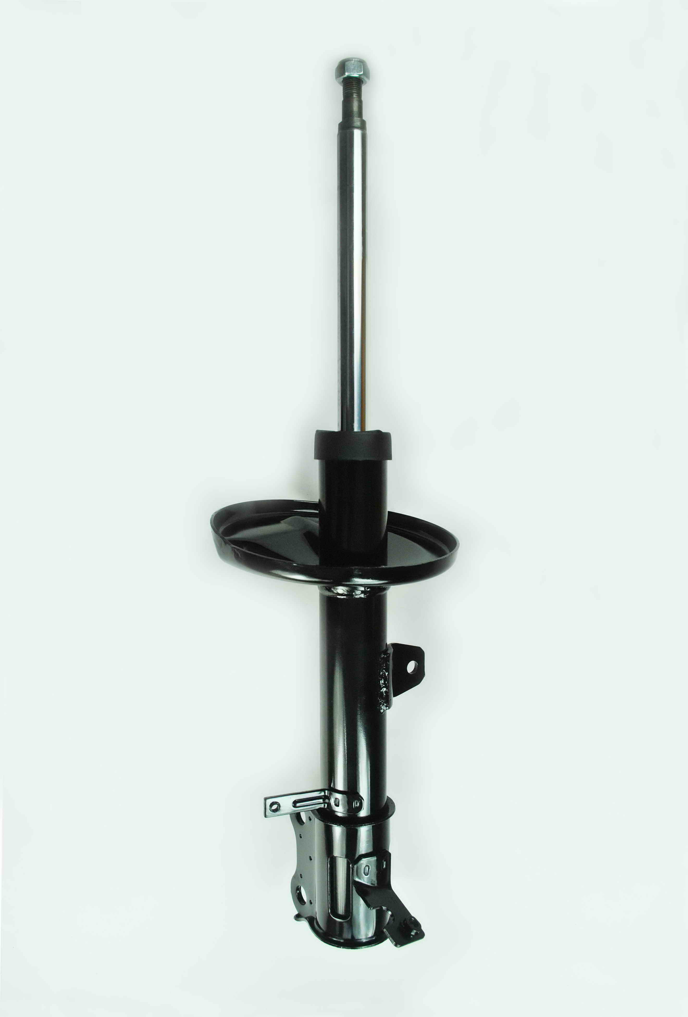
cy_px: 508
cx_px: 344
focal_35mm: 27
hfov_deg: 48.3
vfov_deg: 67.2
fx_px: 766
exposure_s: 1/160
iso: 200
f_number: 6.3
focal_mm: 18
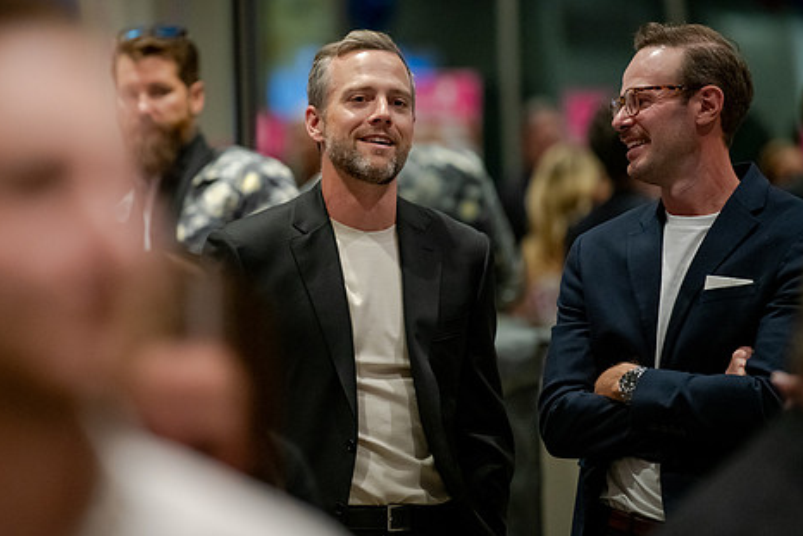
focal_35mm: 249
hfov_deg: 8.3
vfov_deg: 5.5
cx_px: 367
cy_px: 223
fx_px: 5555
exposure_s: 1/160
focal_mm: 200
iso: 6400
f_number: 2.8
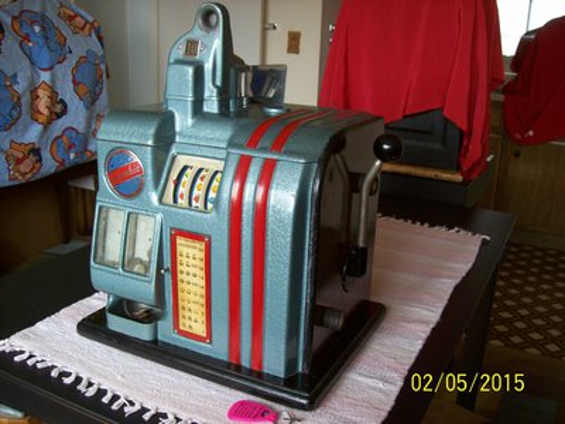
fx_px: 588
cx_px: 282
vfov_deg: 39.7
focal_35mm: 36
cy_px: 212
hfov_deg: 51.4
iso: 80
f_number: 2.7
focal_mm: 6
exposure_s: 1/64
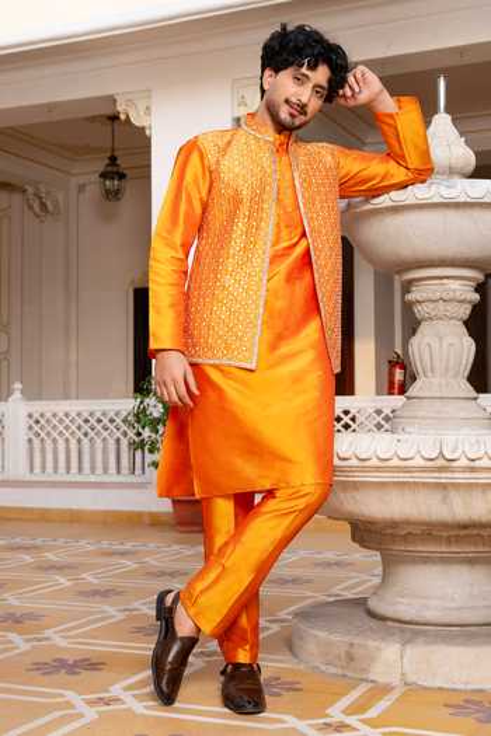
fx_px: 736
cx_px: 246
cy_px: 368
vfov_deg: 53.1
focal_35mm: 36
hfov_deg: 36.9
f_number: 5
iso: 100
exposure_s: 1/160
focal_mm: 36
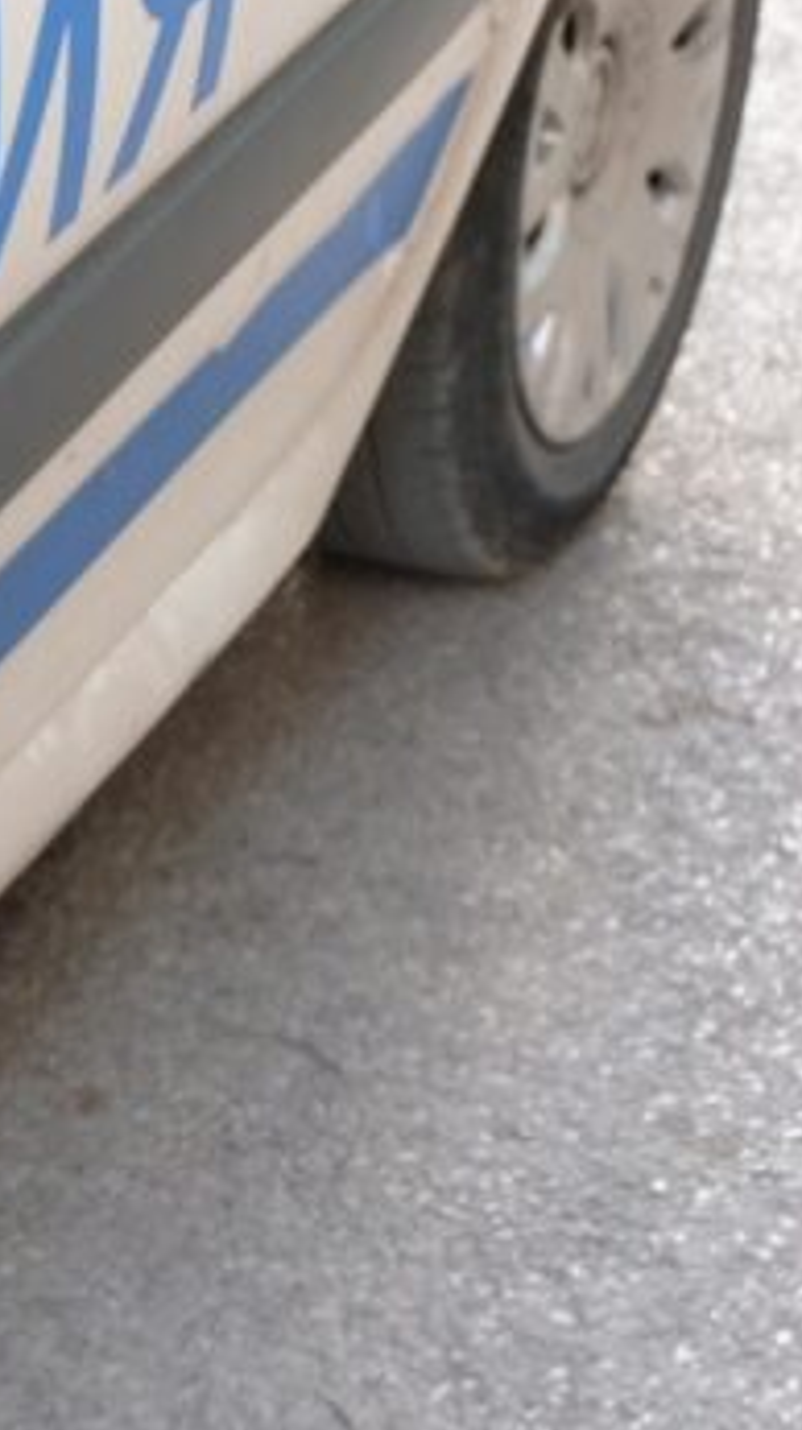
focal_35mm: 118
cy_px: 835
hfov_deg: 9.8
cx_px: -529
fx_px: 4472
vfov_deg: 18.2
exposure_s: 1/60
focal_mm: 37.1
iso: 2000
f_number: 5.3
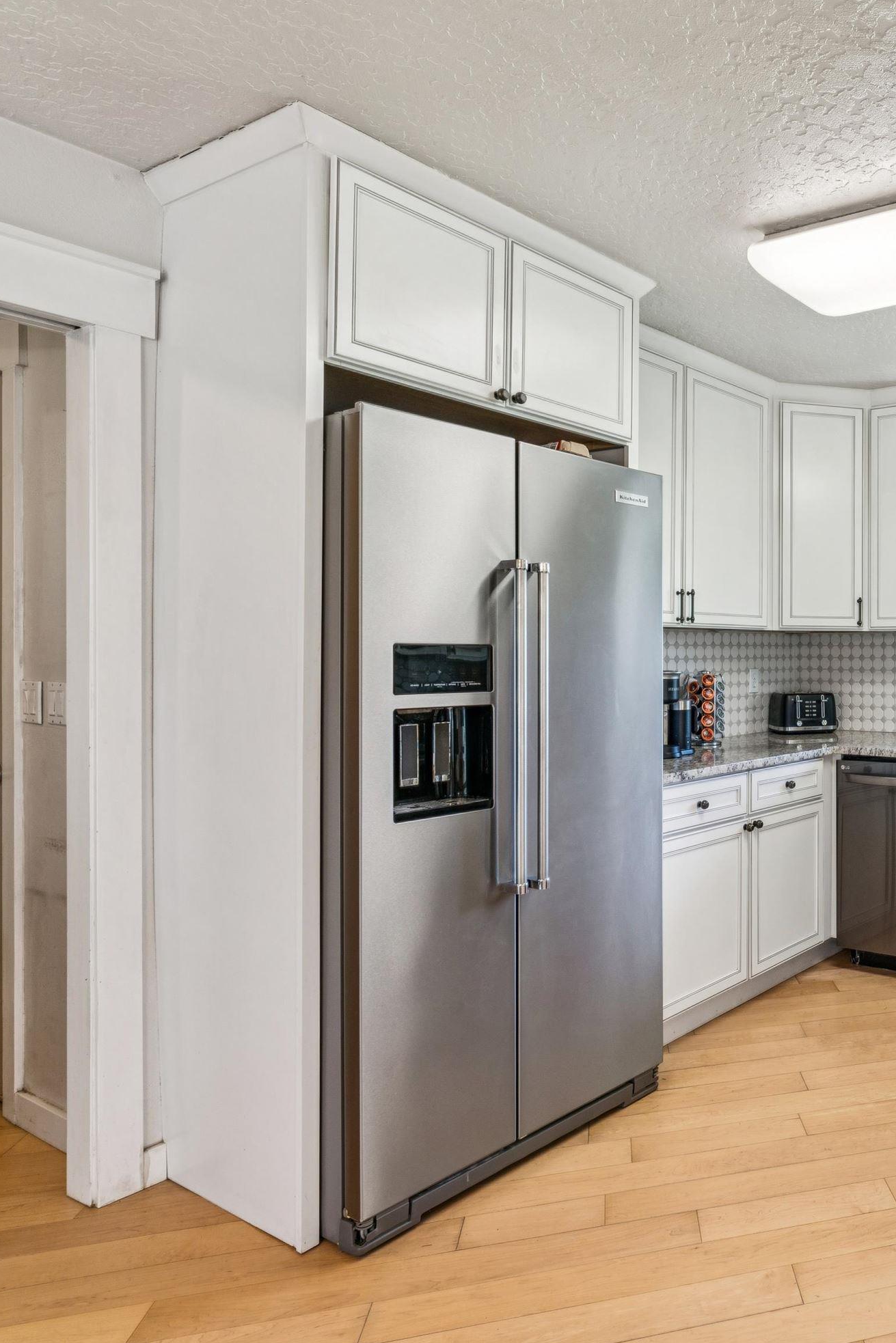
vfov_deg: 71.2
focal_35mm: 25
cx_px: 900
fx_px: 939
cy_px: 650
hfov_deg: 43.5
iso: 400
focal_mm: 16.1
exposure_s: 1/8
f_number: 13
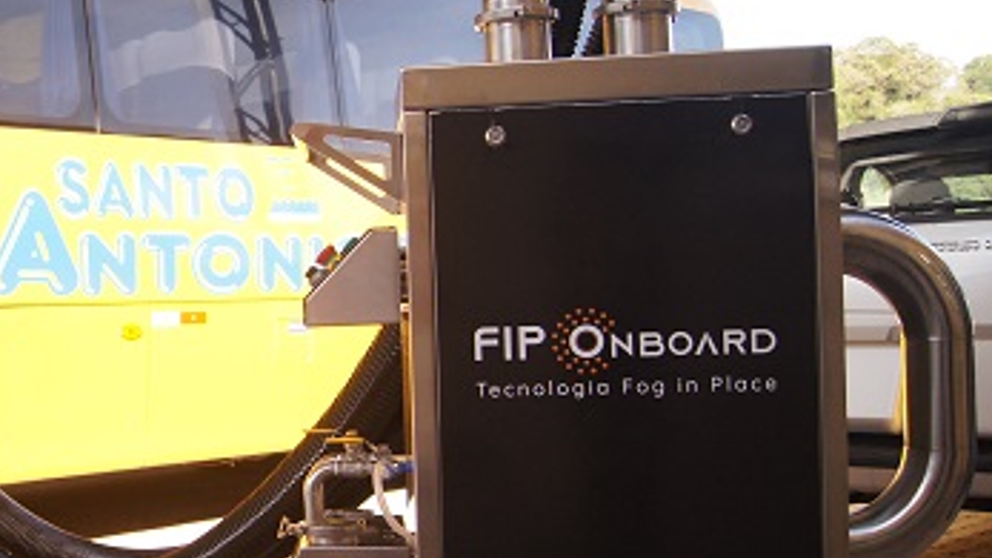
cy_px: 283
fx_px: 1499
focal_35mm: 57
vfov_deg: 21.1
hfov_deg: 33.7
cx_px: 20
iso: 400
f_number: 3.5
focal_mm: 18
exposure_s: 1/640
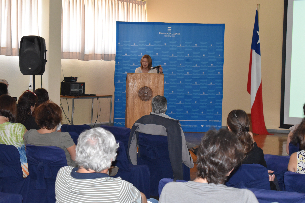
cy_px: 102
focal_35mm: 82
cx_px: 152
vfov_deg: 16.6
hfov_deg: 24.6
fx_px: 699
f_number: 5.6
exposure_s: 1/60
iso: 2000
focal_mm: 55
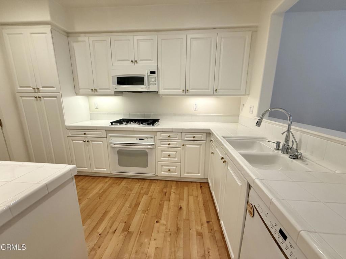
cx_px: 173
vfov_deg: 85.7
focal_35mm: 14
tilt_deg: -11.1
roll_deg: +0.1
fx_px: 140
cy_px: 130
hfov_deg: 102.1
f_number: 2.2
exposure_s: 1/120
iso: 160
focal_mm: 2.22
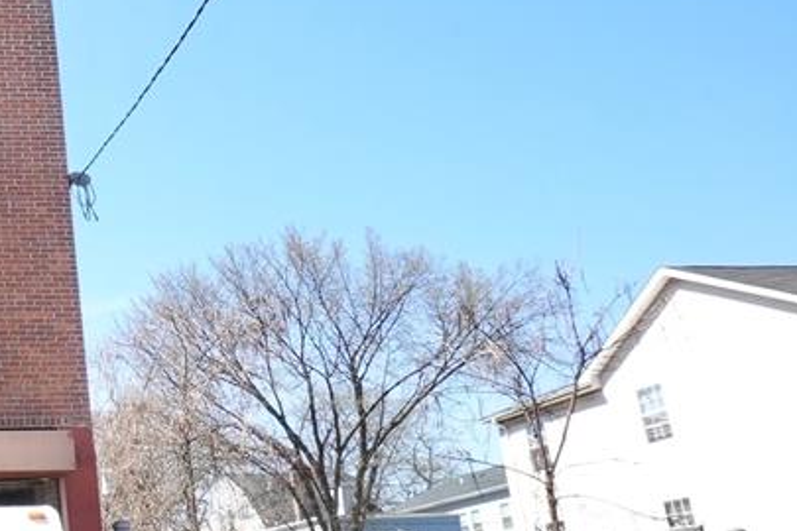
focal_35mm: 48
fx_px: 1063
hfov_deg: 33.2
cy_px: 331
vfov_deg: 28.0
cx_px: -169
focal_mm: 13
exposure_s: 1/125
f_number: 16
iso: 640
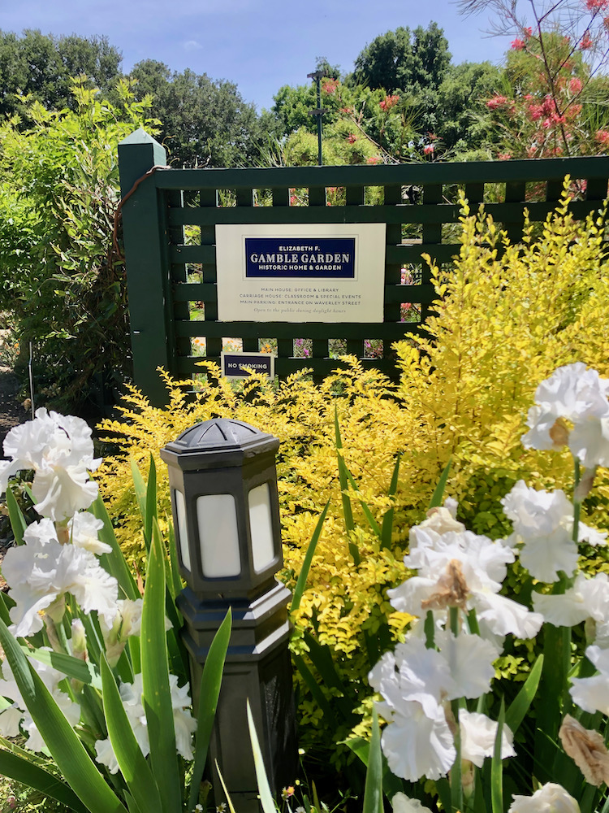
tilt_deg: -10.1
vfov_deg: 63.4
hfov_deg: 49.7
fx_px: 657
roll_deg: +1.3
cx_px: 304
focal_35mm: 28
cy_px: 406
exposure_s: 1/704
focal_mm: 3.99
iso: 20
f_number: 1.8
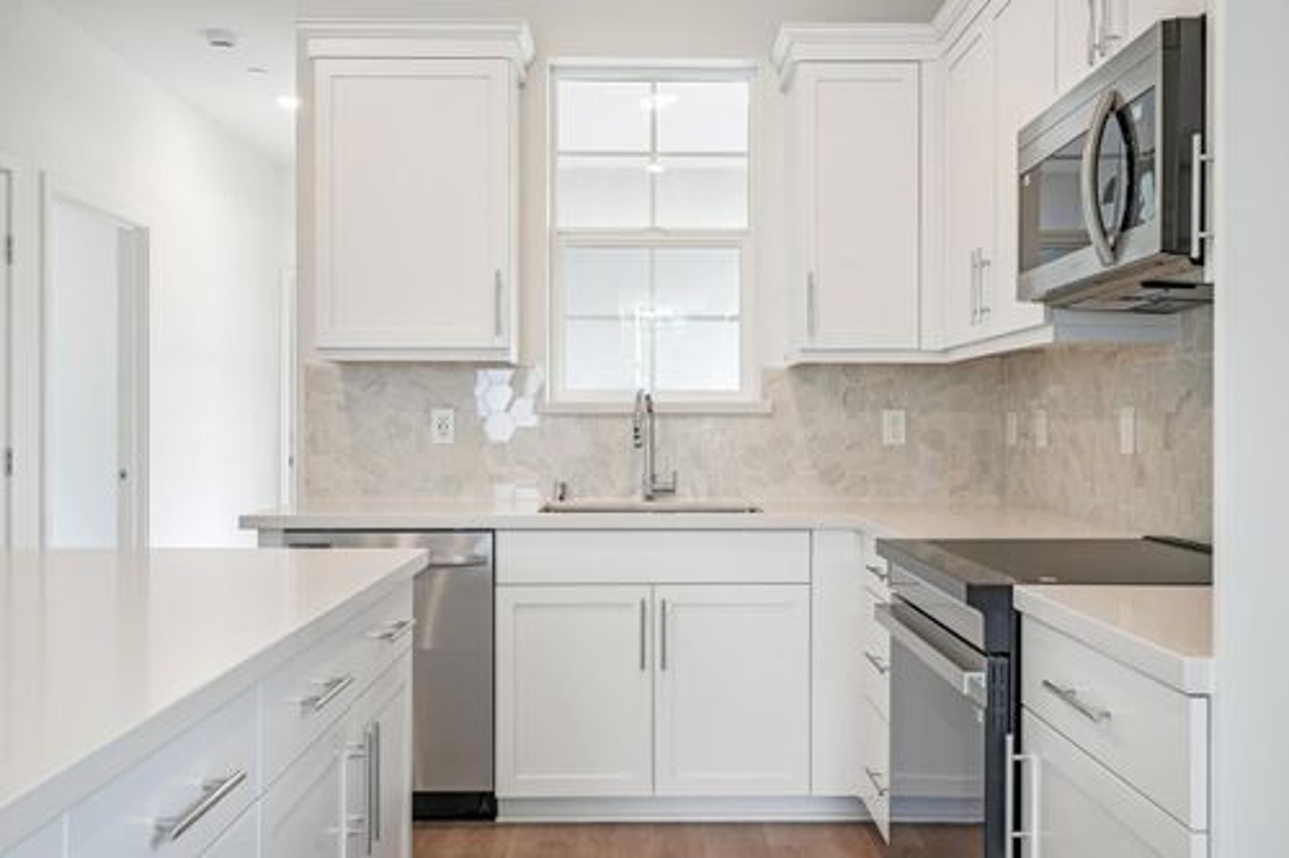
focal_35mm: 32
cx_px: 644
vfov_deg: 41.7
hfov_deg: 59.5
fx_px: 1127
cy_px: 429
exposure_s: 1/13
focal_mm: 31.5
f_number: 8
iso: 400
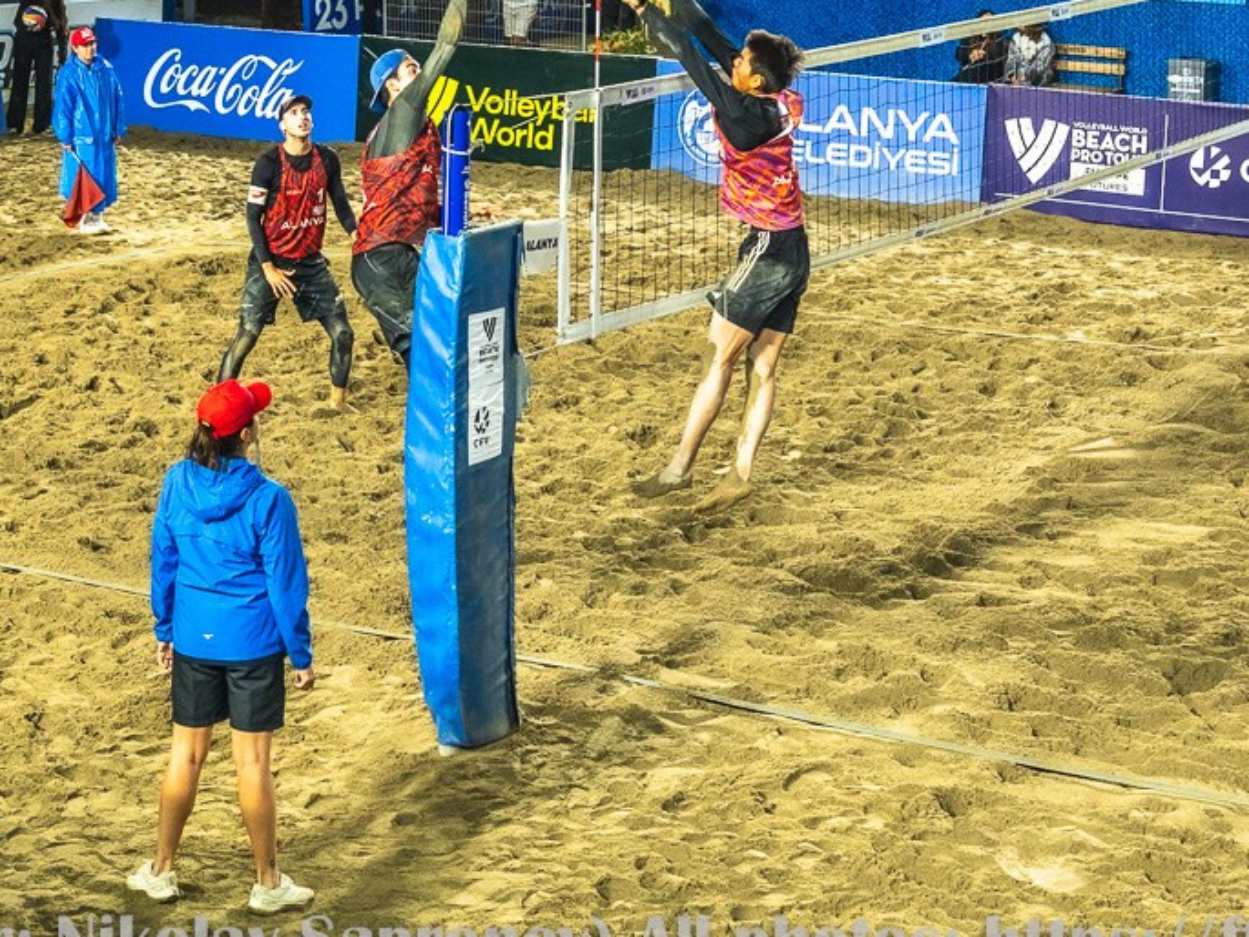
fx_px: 3176
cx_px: 463
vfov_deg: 16.7
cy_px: 216
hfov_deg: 22.2
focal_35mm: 88
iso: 1250
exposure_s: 1/640
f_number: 4
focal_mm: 33
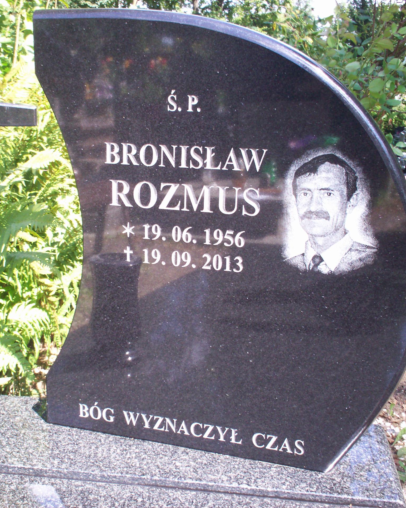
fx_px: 706
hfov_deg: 32.0
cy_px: 254
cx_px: 160
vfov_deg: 39.5
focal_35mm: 47
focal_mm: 6
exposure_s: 1/69.6
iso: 100
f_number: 4.5
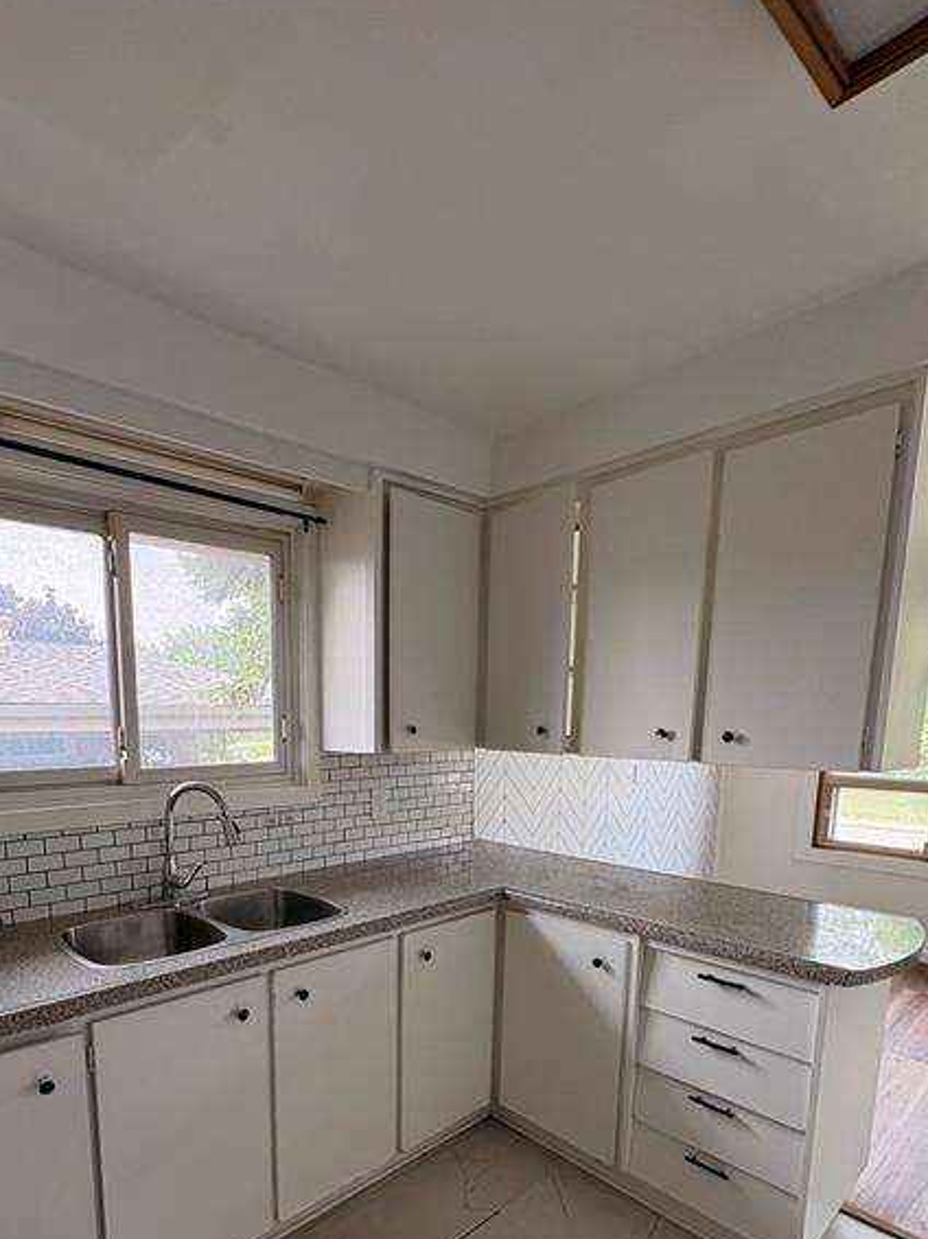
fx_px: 680
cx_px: 368
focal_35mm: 19
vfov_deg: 82.1
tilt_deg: -7.1
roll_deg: -0.2
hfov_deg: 67.9
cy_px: 814
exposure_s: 1/127
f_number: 2.2
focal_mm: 2.22
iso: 64
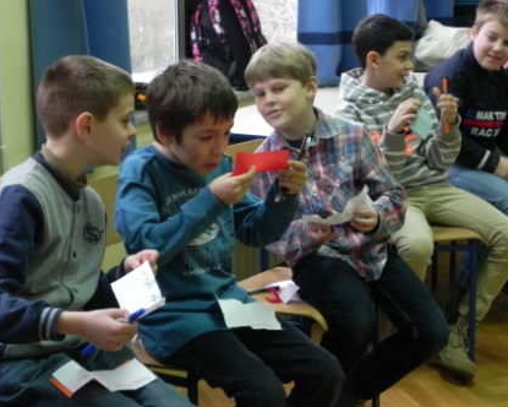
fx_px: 1188
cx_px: 244
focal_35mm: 79
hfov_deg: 24.1
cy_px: 204
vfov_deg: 19.4
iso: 336
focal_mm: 13.4
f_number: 4
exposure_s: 1/30
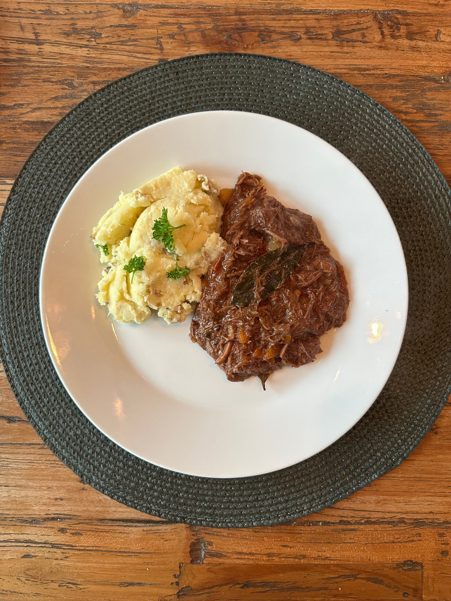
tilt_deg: -86.8
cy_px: 300
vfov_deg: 71.6
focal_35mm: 24
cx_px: 226
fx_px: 417
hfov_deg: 56.8
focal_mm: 6.86
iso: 250
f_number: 1.78
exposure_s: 1/50
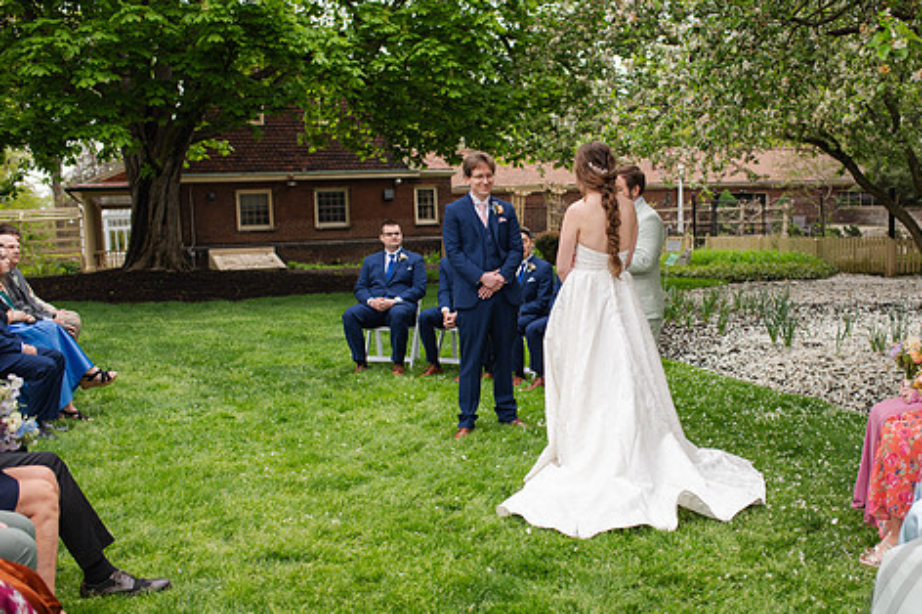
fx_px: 1100
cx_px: 545
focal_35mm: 43
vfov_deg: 31.1
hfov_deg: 45.3
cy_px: 344
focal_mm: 35
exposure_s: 1/640
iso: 100
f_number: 3.2
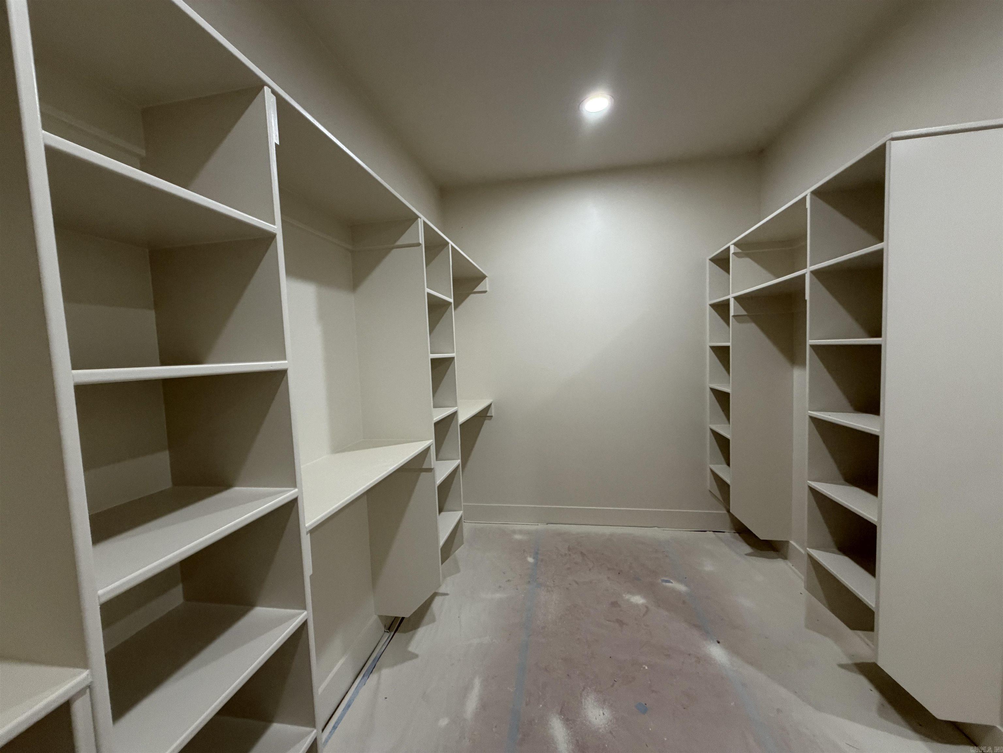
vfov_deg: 85.7
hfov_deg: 102.1
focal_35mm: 14
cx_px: 502
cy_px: 376
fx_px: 406
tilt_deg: -3.3
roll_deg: +2.5
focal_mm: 2.22
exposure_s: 1/60
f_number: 2.2
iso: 250
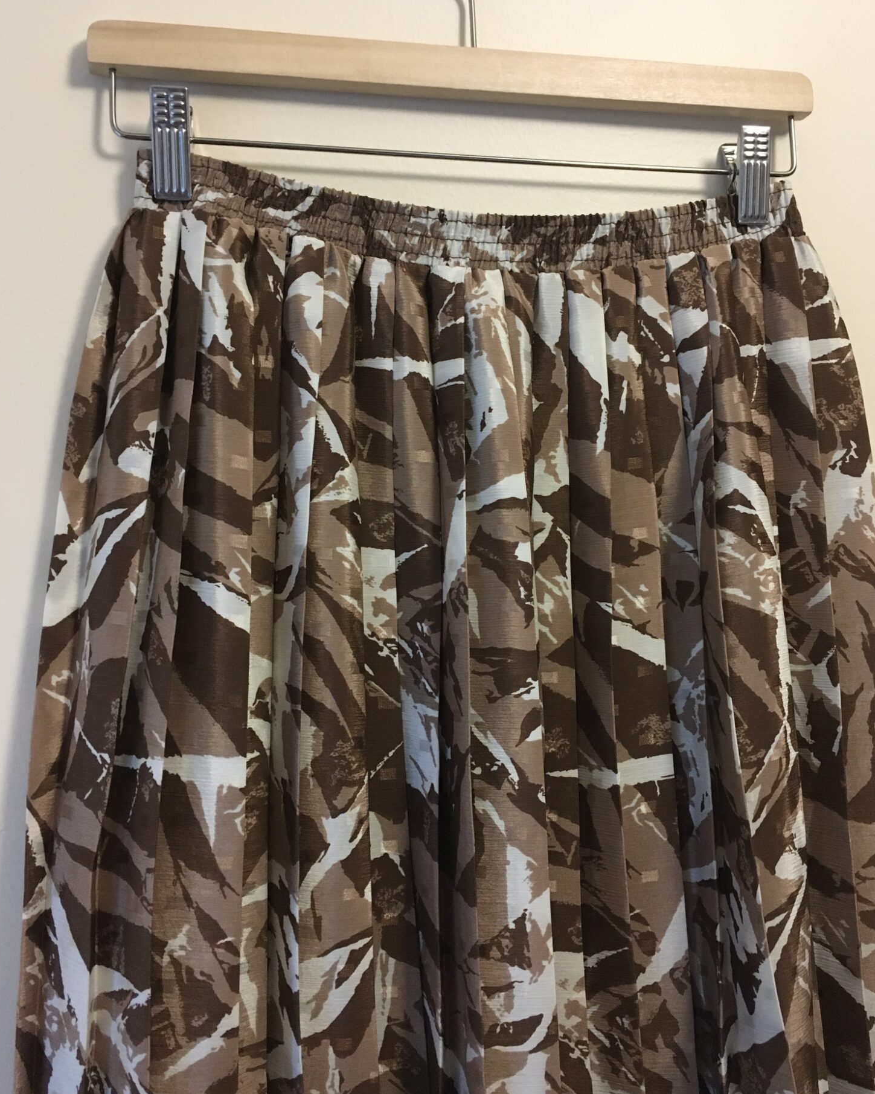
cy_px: 536
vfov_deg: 55.7
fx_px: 1036
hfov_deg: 45.8
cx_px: 455
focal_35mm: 32
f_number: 2.2
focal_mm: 4.15
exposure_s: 1/24
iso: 200
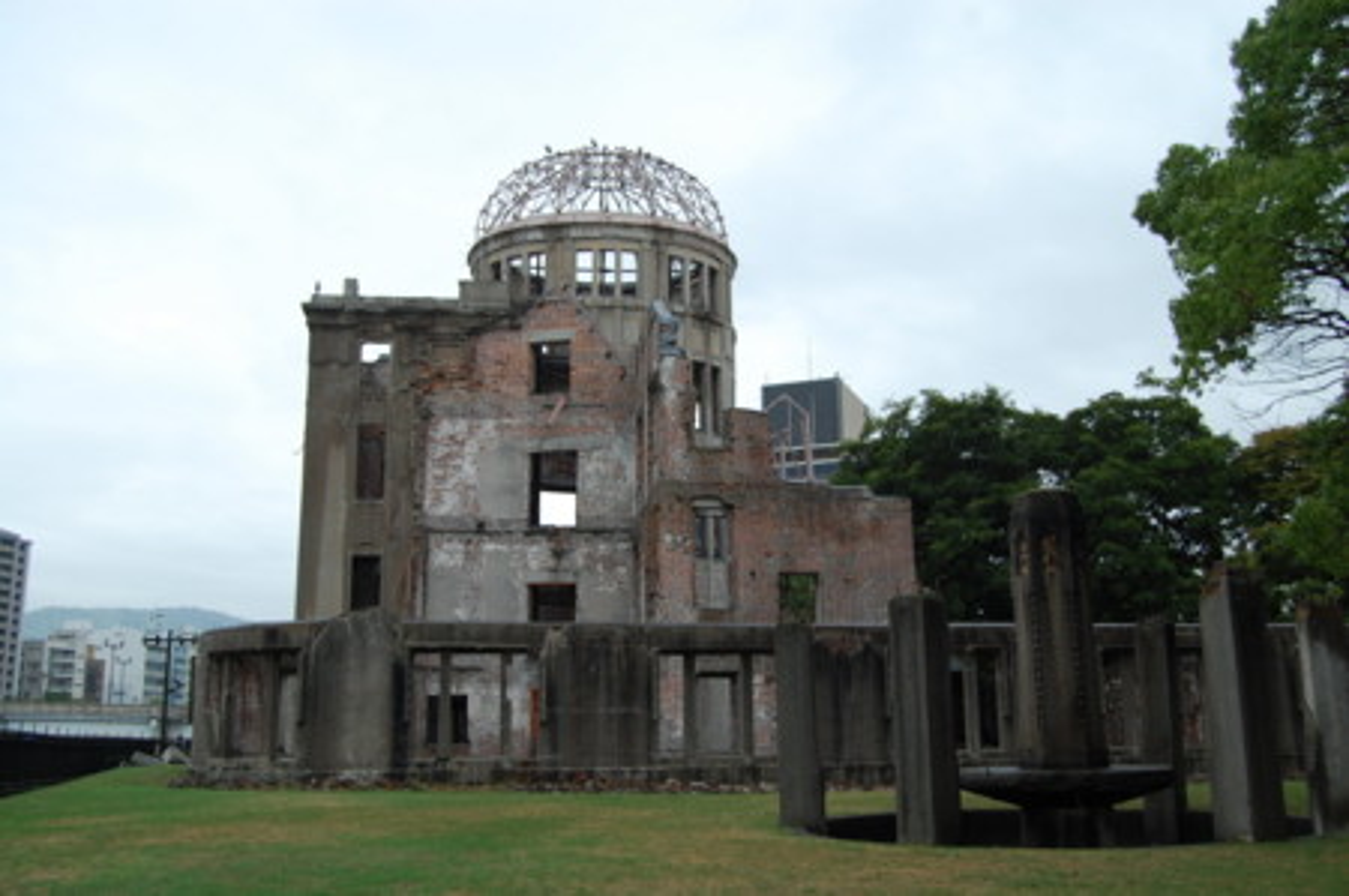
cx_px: 674
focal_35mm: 33
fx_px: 1235
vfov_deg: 39.9
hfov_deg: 57.3
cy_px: 448
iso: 280
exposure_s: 1/125
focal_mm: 22
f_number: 5.6
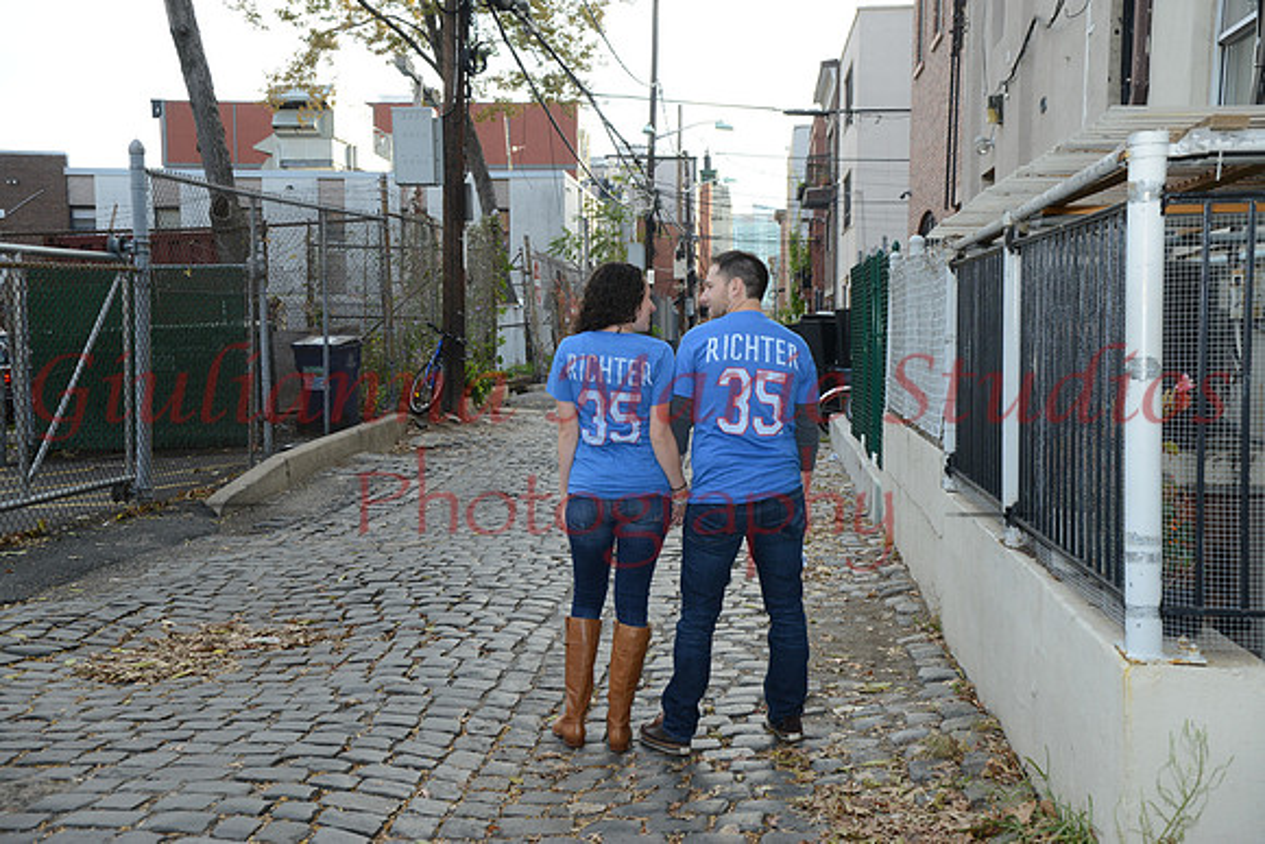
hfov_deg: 44.5
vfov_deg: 30.5
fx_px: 1546
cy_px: 422
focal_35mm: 44
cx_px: 632
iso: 800
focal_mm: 44
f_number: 9
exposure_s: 1/200
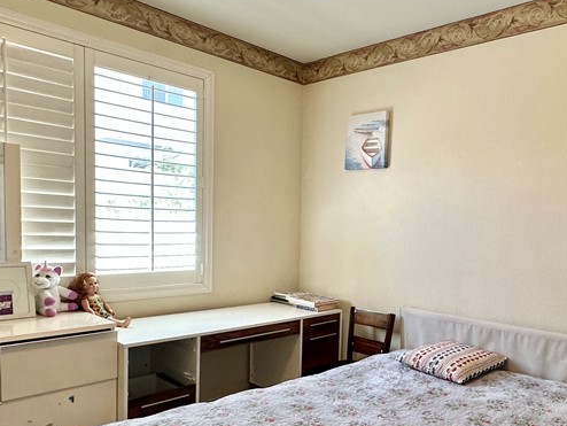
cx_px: 422
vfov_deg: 47.9
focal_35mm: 29
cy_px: 260
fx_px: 475
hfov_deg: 58.6
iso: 200
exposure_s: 1/120
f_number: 2.2
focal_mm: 2.22
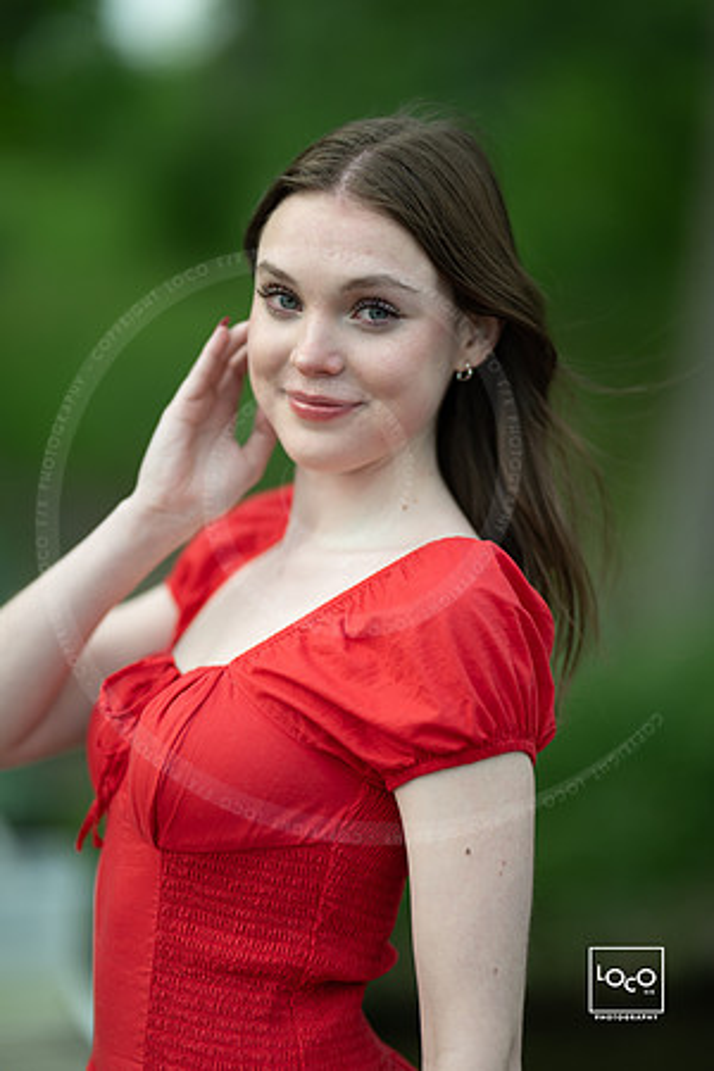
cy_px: 536
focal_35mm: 85
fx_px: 2529
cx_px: 357
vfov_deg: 23.9
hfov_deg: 16.1
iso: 80
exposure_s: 1/320
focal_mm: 85
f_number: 1.2
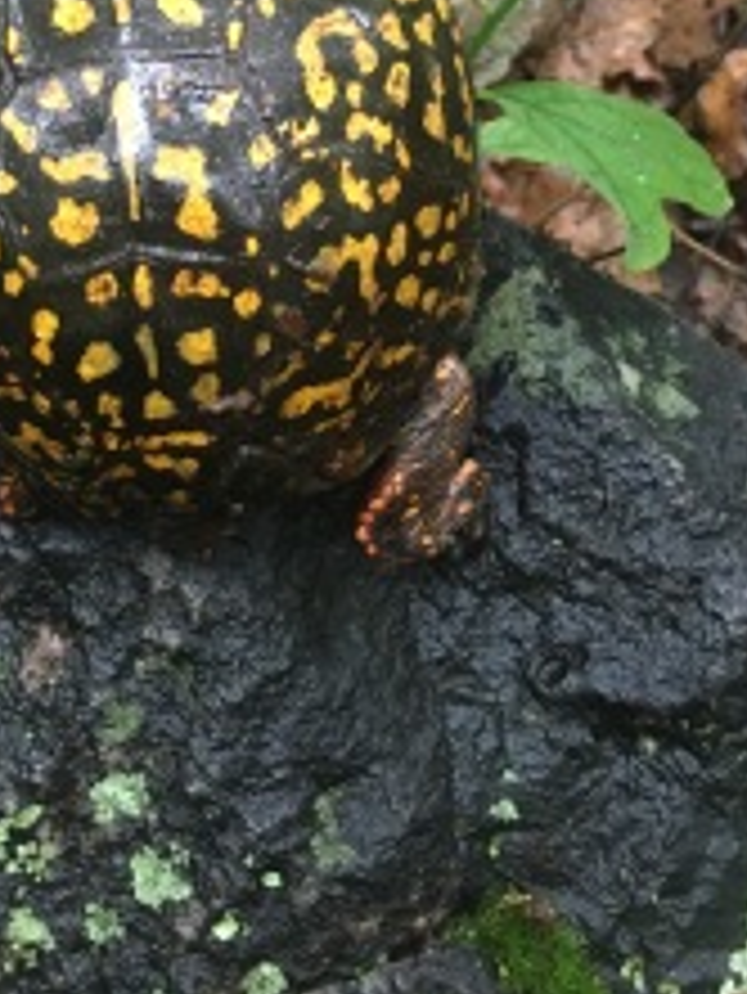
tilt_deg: -46.8
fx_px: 1380
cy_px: 184
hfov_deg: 30.1
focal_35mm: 48
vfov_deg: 38.0
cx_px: 252
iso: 200
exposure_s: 1/24
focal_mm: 4.15
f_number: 2.2
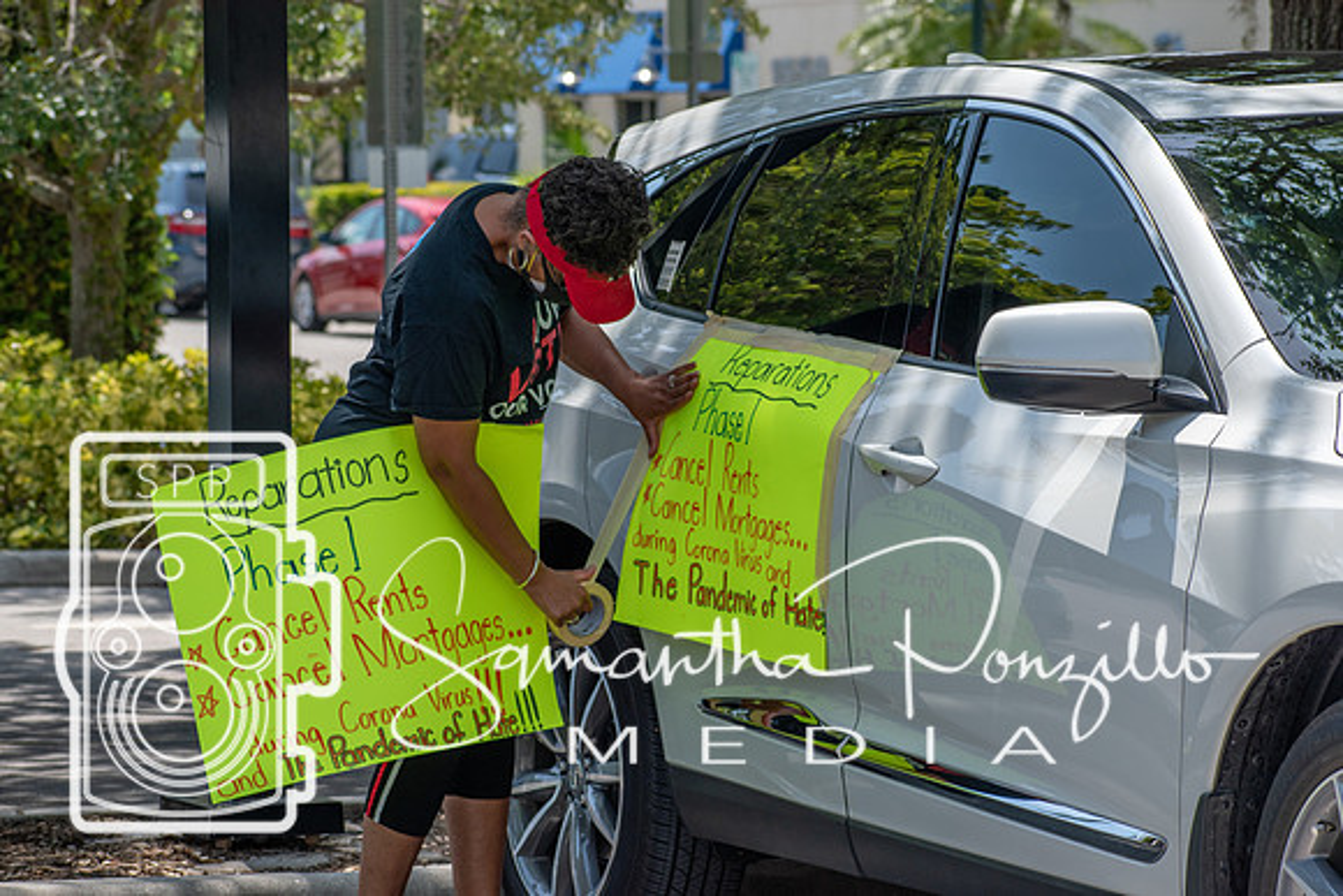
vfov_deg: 8.3
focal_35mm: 165
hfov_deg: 12.4
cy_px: 448
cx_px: 672
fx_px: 6165
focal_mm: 110
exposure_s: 1/800
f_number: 7.1
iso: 200
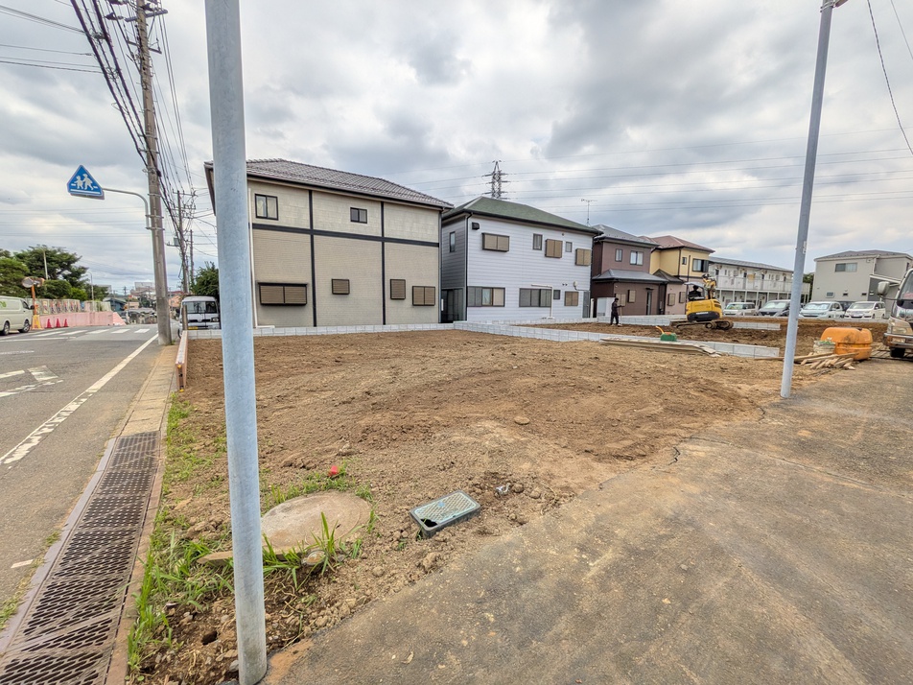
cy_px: 342
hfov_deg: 102.1
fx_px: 369
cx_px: 456
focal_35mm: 14
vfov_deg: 85.7
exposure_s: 1/2294
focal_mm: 1.83
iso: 51
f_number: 2.2
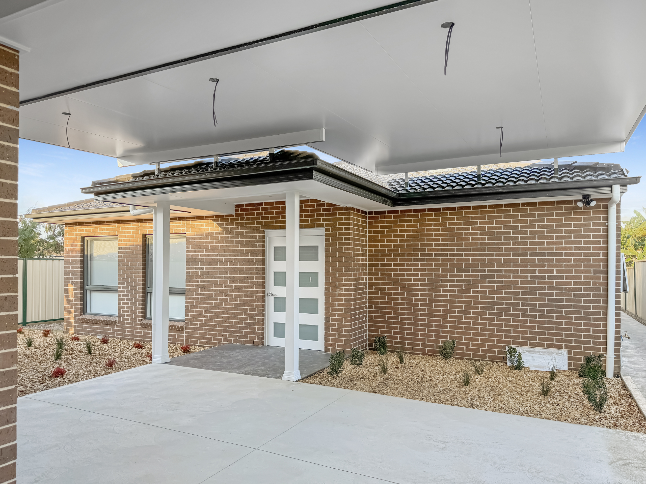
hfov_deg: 71.6
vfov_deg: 56.8
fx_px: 448
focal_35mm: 24
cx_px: 323
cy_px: 242
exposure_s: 1/200
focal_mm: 6.76
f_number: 1.78
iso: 80
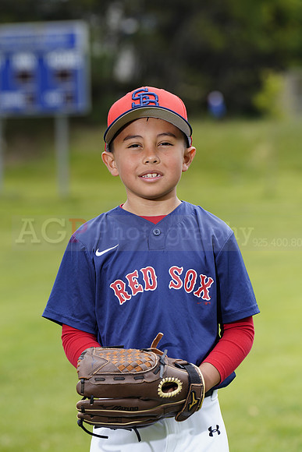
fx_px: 2515
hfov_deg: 6.9
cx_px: 151
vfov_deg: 10.3
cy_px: 226
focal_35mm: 200
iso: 100
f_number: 6.3
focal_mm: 200
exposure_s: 1/250
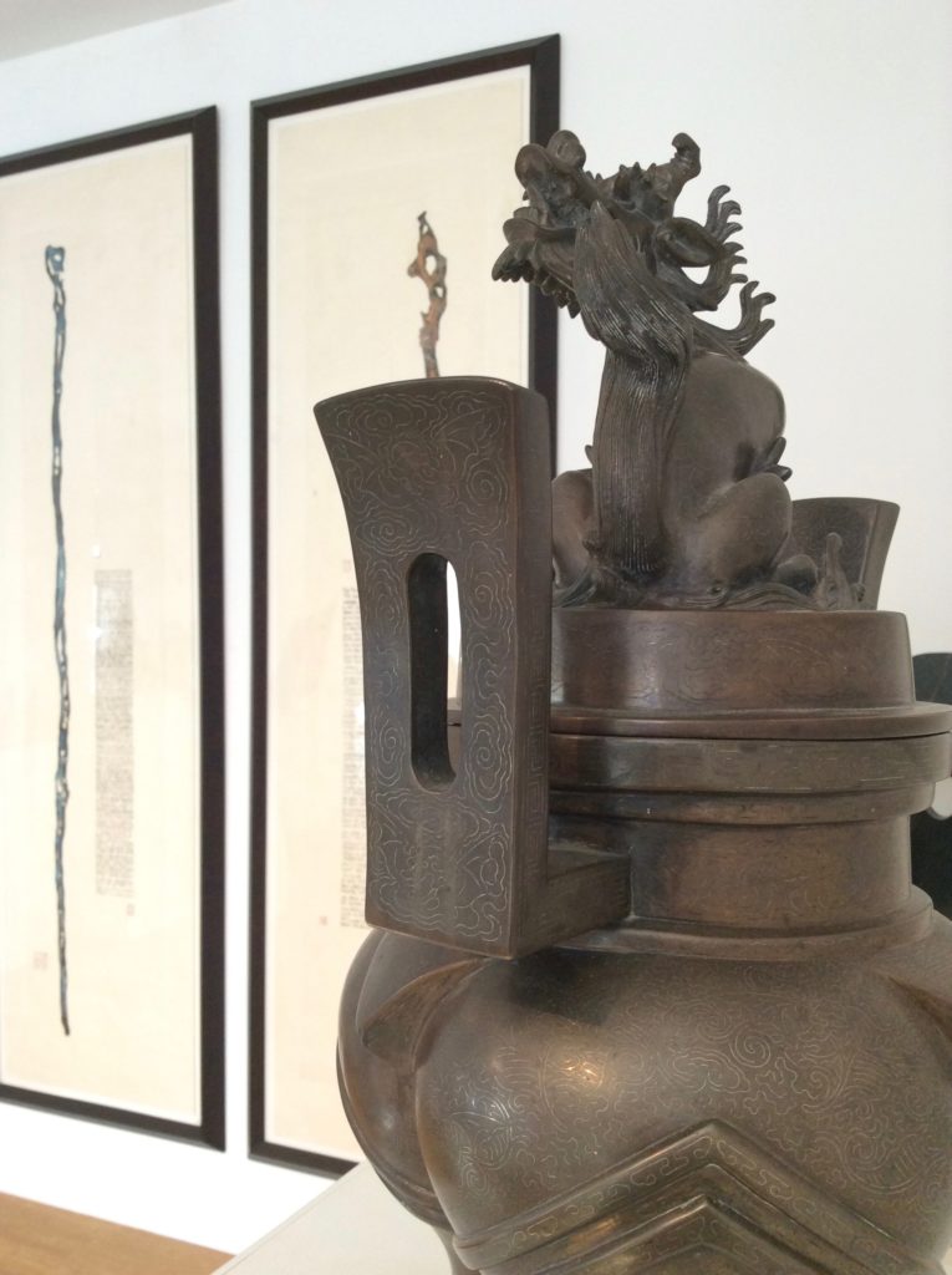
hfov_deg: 44.1
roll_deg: +0.5
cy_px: 638
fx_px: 1176
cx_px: 476
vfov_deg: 56.9
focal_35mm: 32
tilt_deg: +0.5
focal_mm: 3.3
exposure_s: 1/24
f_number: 2.4
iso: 80
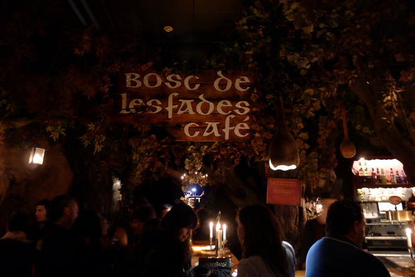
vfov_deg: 53.1
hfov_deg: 73.7
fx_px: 277
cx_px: 208
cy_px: 138
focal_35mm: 24
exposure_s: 1/5
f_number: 2
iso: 400
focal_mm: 5.1
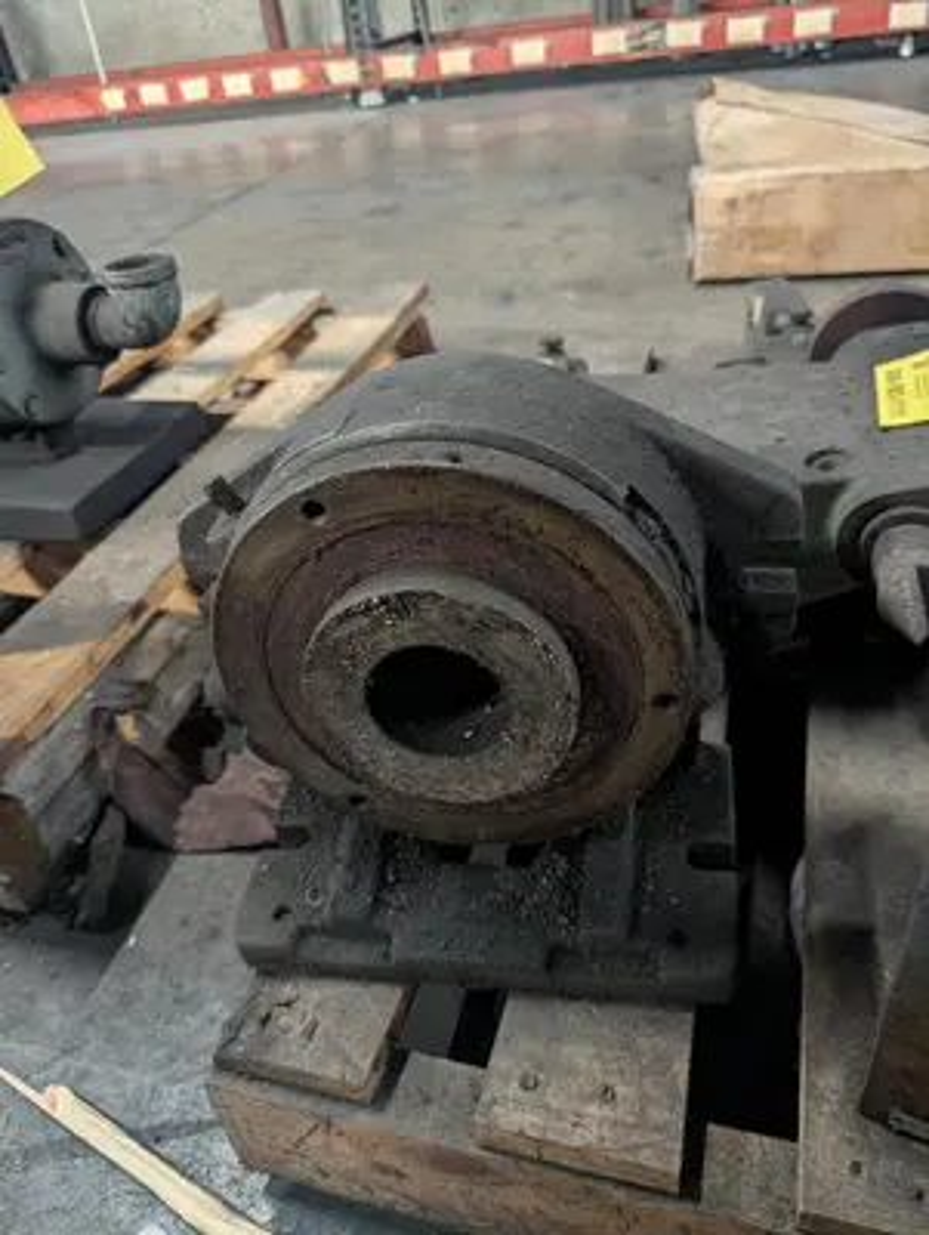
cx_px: 464
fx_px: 857
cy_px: 618
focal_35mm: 24
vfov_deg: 71.5
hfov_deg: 56.9
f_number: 1.68
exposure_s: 1/54.5
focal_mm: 6.9
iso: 732
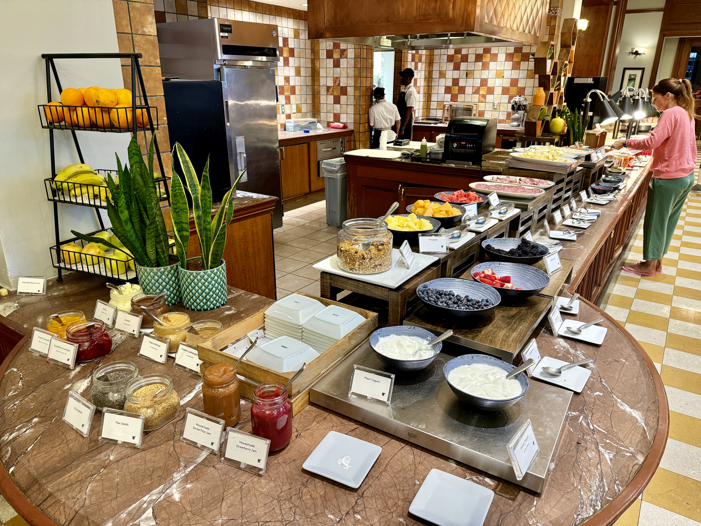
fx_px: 486
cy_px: 263
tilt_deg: -21.0
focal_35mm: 24
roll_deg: -0.9
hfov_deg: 71.6
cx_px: 350
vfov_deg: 56.8
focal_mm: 6.76
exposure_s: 1/60
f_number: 1.78
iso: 320
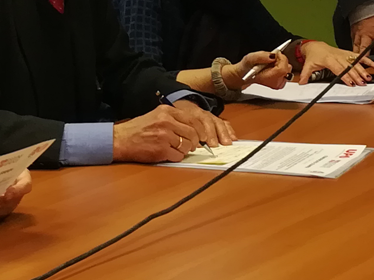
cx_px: 83
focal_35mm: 138
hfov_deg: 14.2
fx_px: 1491
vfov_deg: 10.6
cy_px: -45
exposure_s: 1/30
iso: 100
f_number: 2.2
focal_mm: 3.83
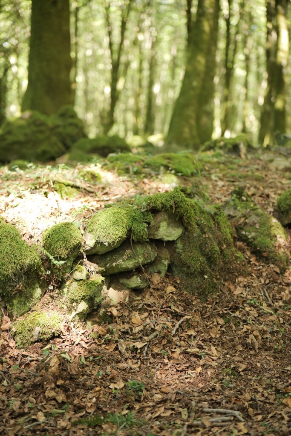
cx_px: 146
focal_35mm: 50
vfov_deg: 39.6
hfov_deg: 27.0
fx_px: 606
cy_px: 218
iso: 800
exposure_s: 1/100
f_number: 2.2
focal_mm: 50
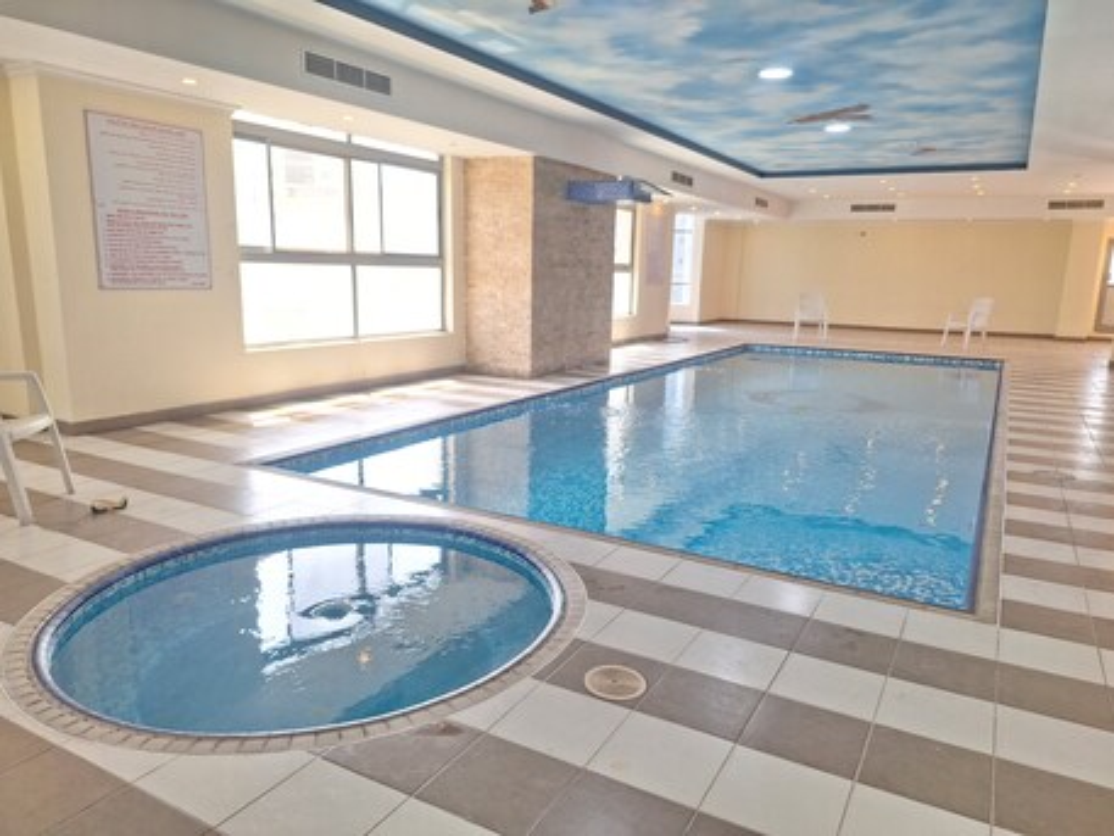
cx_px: 557
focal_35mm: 23
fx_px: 740
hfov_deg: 73.9
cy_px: 418
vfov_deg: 58.9
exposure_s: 1/50
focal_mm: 5.54
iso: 64
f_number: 1.8
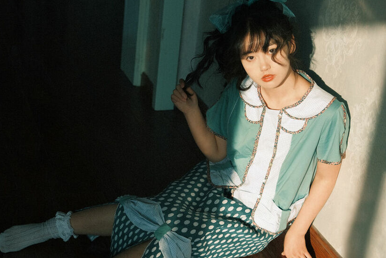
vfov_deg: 20.0
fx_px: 729
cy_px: 144
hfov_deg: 29.6
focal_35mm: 68
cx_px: 159
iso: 160
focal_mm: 35.3
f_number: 2.8
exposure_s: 1/500
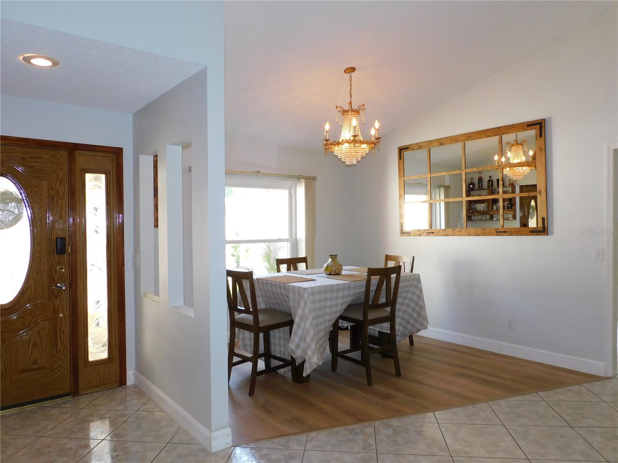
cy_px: 232
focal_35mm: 24
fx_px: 428
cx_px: 309
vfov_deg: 56.8
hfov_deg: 71.6
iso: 140
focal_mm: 4.3
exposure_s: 1/30
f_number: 3.3
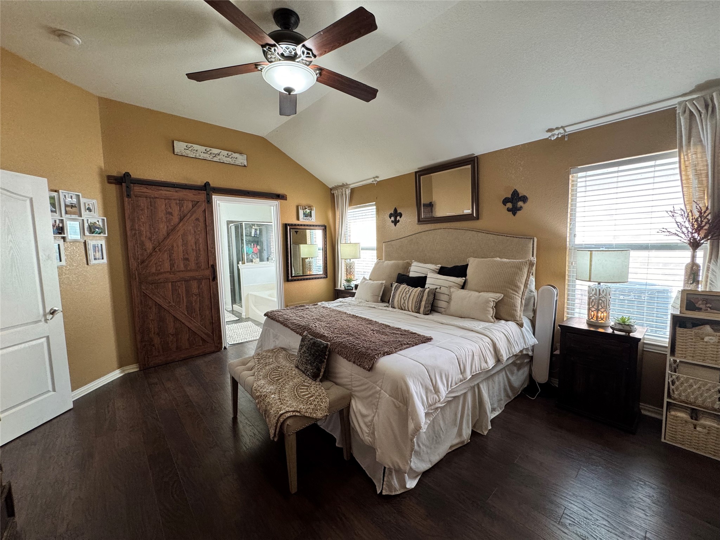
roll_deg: +1.2
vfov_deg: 85.7
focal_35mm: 14
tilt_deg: -5.1
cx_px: 360
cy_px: 270
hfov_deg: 102.1
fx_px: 291
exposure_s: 1/60
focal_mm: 2.22
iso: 200
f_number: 2.2
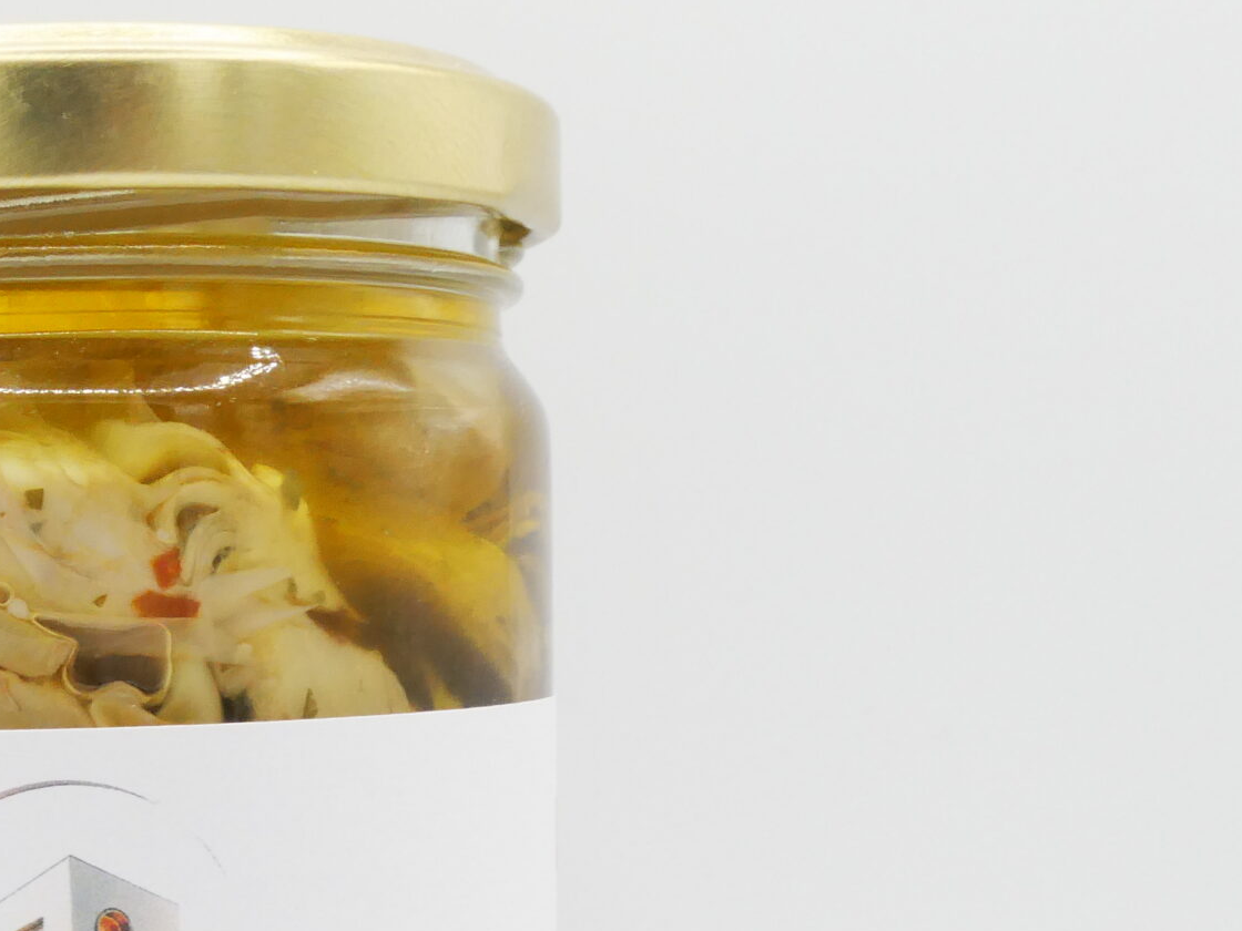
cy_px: 981
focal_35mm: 80
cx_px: 132
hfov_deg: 23.8
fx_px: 2870
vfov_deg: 17.9
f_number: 5
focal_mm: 6.3
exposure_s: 1/100
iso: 80
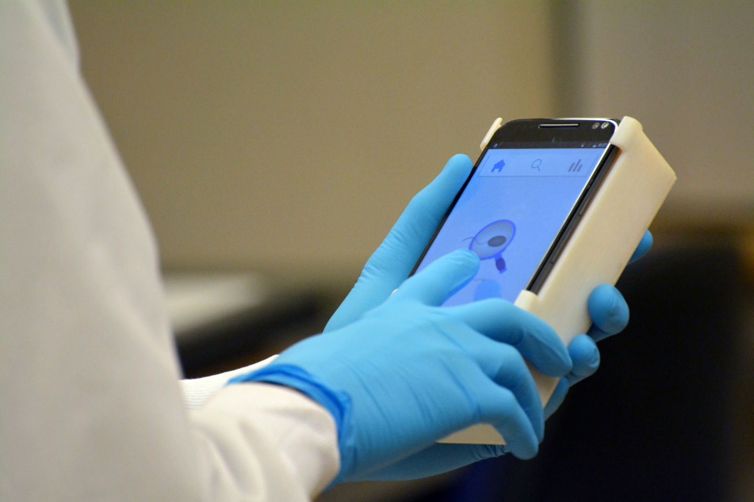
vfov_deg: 3.1
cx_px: 377
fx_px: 9424
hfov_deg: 4.6
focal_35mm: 450
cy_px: 251
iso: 3200
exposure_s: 1/320
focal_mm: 300
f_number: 5.6
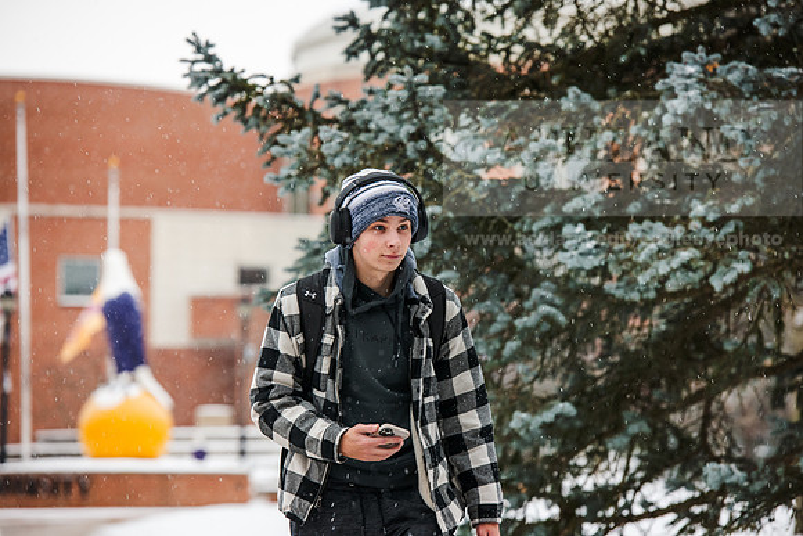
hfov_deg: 12.1
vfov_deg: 8.1
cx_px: 402
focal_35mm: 170
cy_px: 268
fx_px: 3793
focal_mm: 170
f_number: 5
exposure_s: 1/200
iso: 320
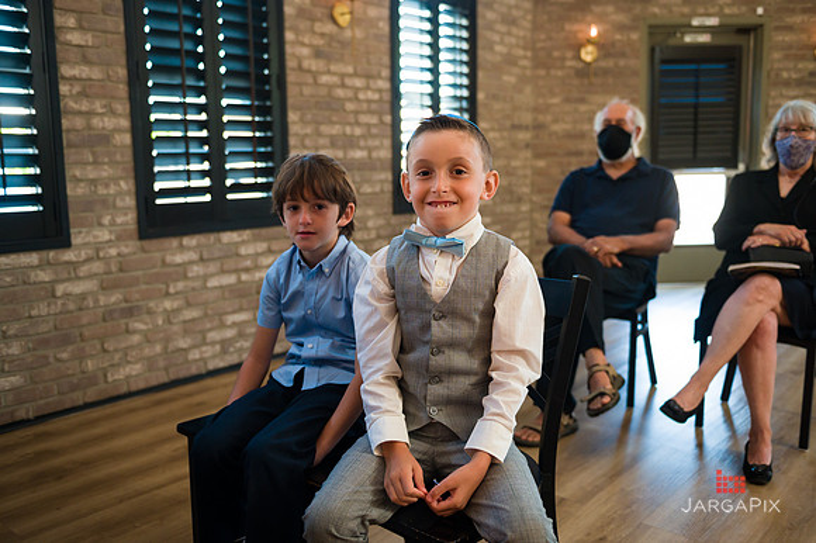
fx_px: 725
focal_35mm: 32
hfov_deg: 58.7
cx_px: 408
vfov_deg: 41.1
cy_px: 272
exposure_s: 1/200
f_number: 3.2
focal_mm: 32
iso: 1250
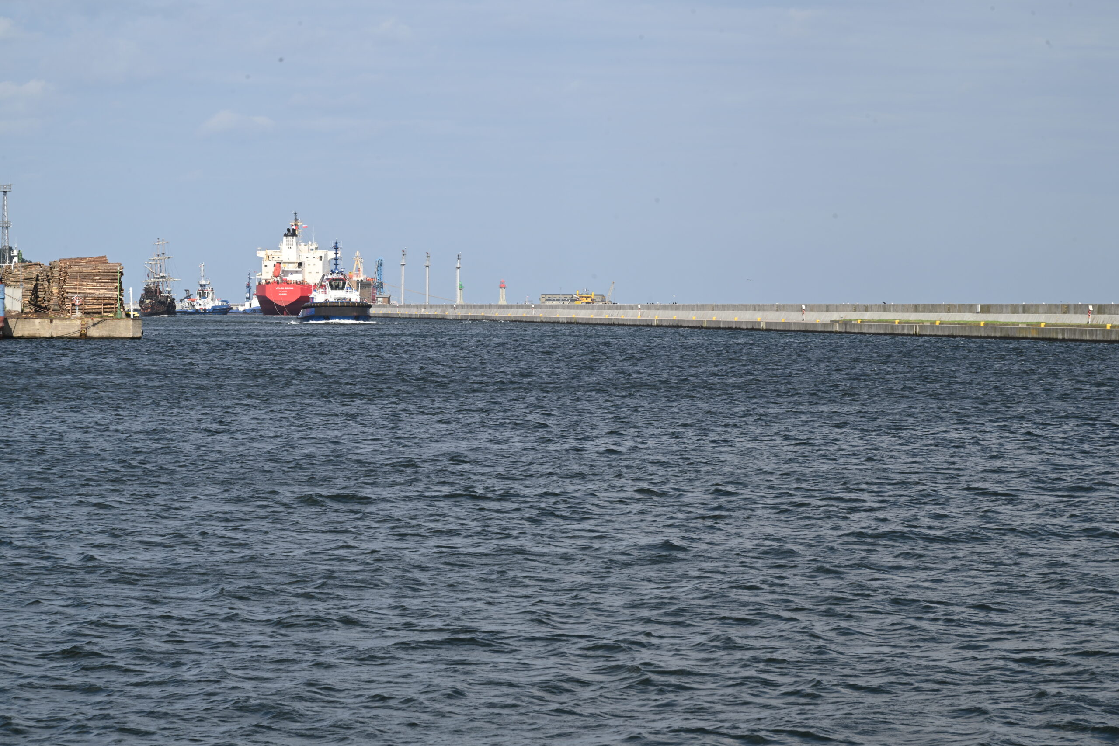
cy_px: 373
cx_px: 560
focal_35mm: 120
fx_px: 3730
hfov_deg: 17.1
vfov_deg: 11.4
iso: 160
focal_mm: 120
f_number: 18
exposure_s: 1/125
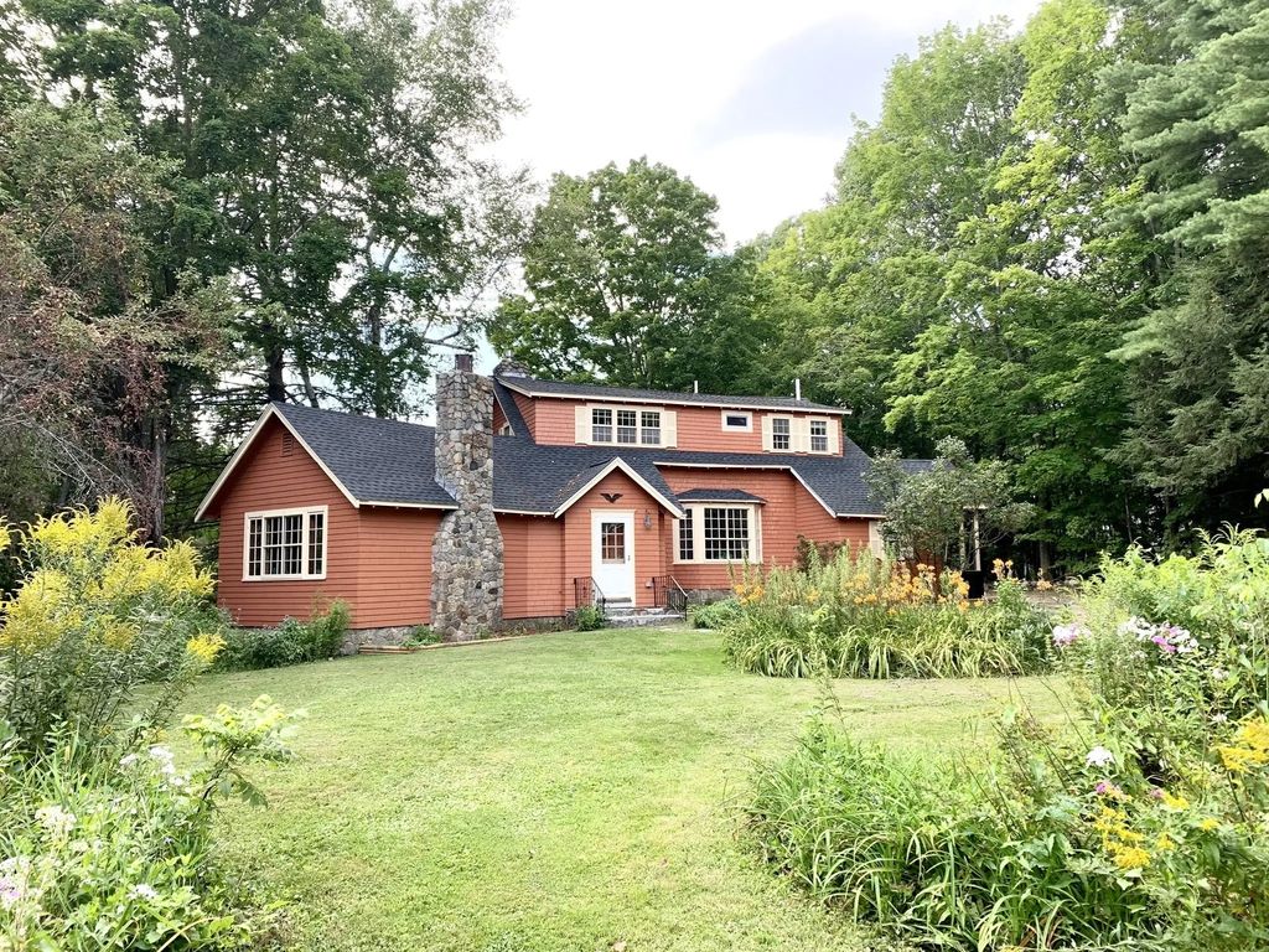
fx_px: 953
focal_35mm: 26
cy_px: 476
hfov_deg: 67.3
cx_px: 634
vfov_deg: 53.1
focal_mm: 4.25
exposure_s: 1/241
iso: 25
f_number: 1.8
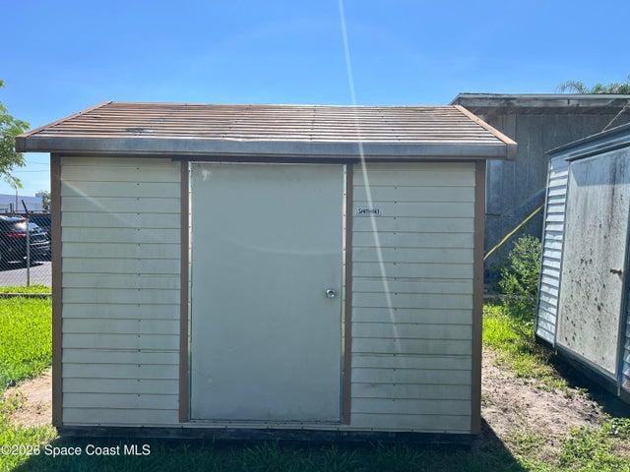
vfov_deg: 53.1
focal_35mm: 26
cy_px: 236
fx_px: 473
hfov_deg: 67.3
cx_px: 315
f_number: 1.5
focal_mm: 5.7
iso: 50
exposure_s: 1/4274
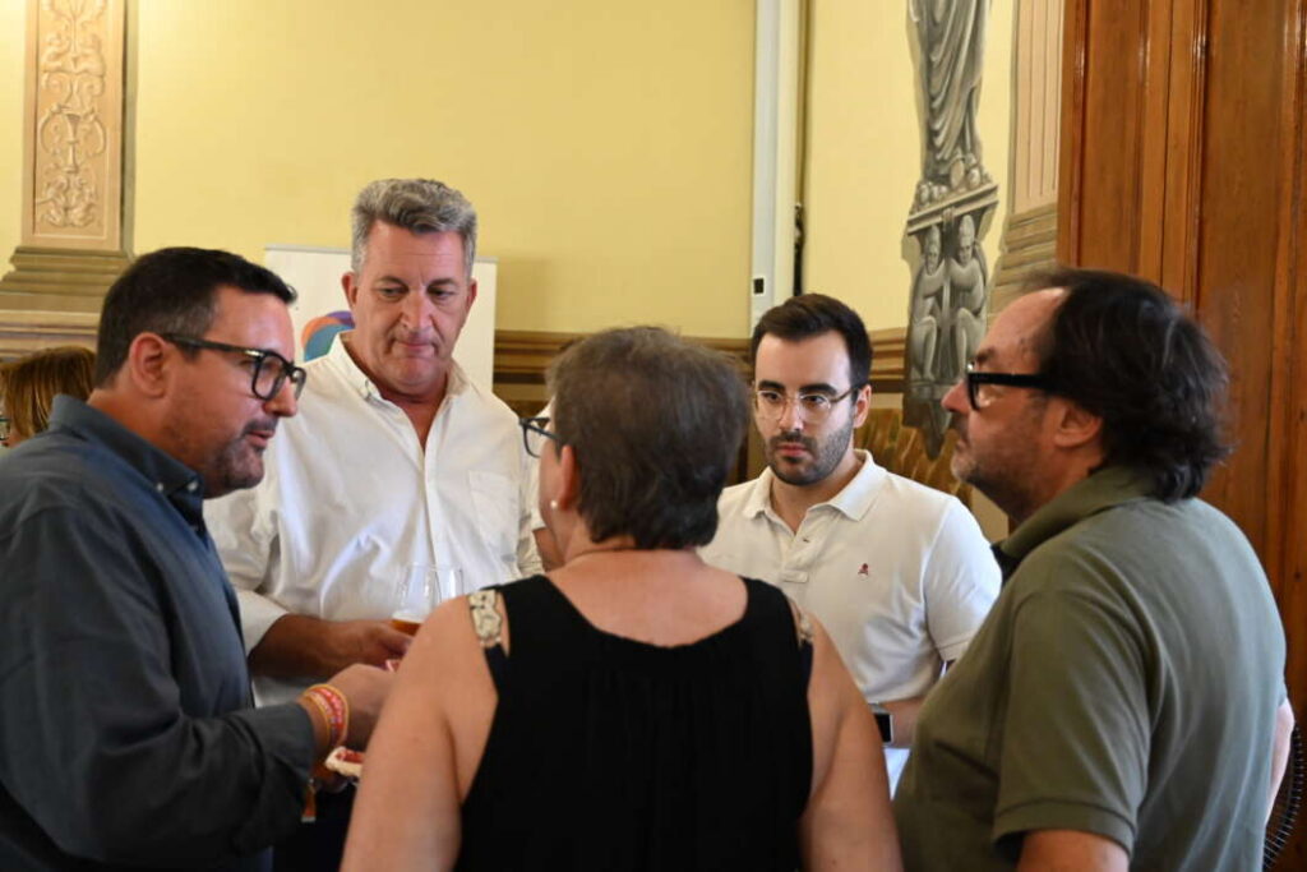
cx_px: 654
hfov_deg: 54.4
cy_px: 436
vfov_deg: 37.9
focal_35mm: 35
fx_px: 1271
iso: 6400
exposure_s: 1/250
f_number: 4
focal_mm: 35
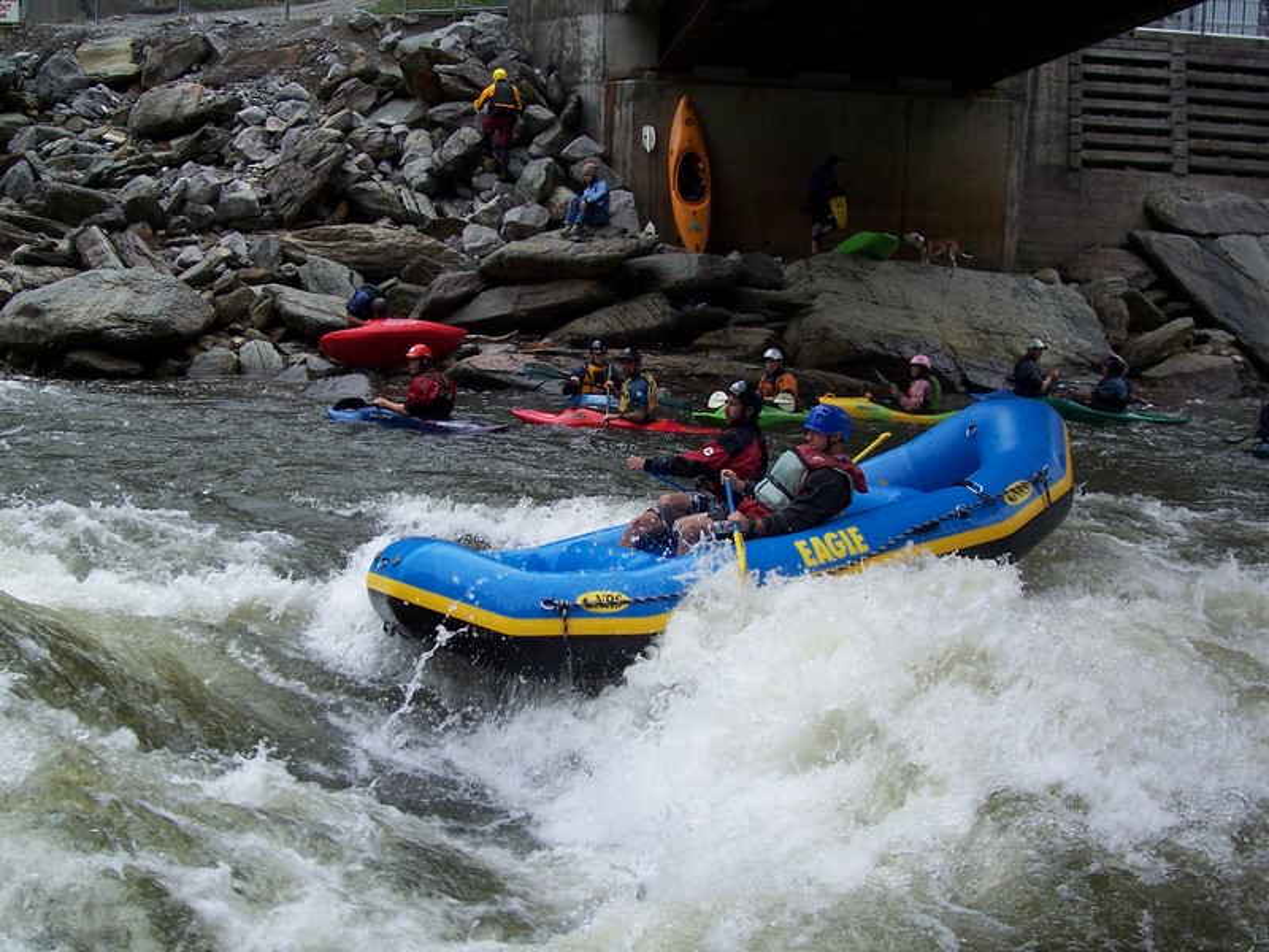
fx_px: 1540
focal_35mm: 42
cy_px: 476
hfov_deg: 44.8
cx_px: 634
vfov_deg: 34.3
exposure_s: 1/350
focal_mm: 7
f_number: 3
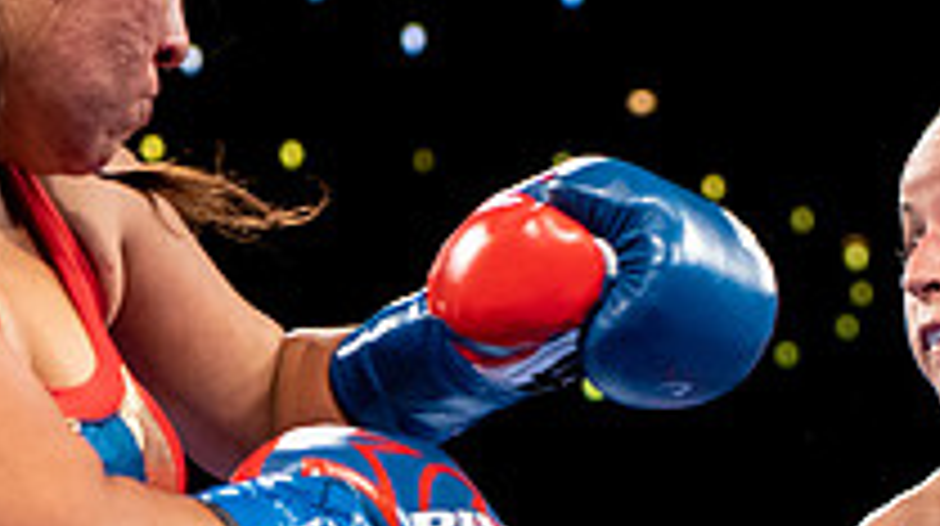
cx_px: 958
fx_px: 5079
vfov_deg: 5.9
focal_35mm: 204
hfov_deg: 10.5
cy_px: 686
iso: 4000
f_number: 4
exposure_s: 1/800
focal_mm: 70
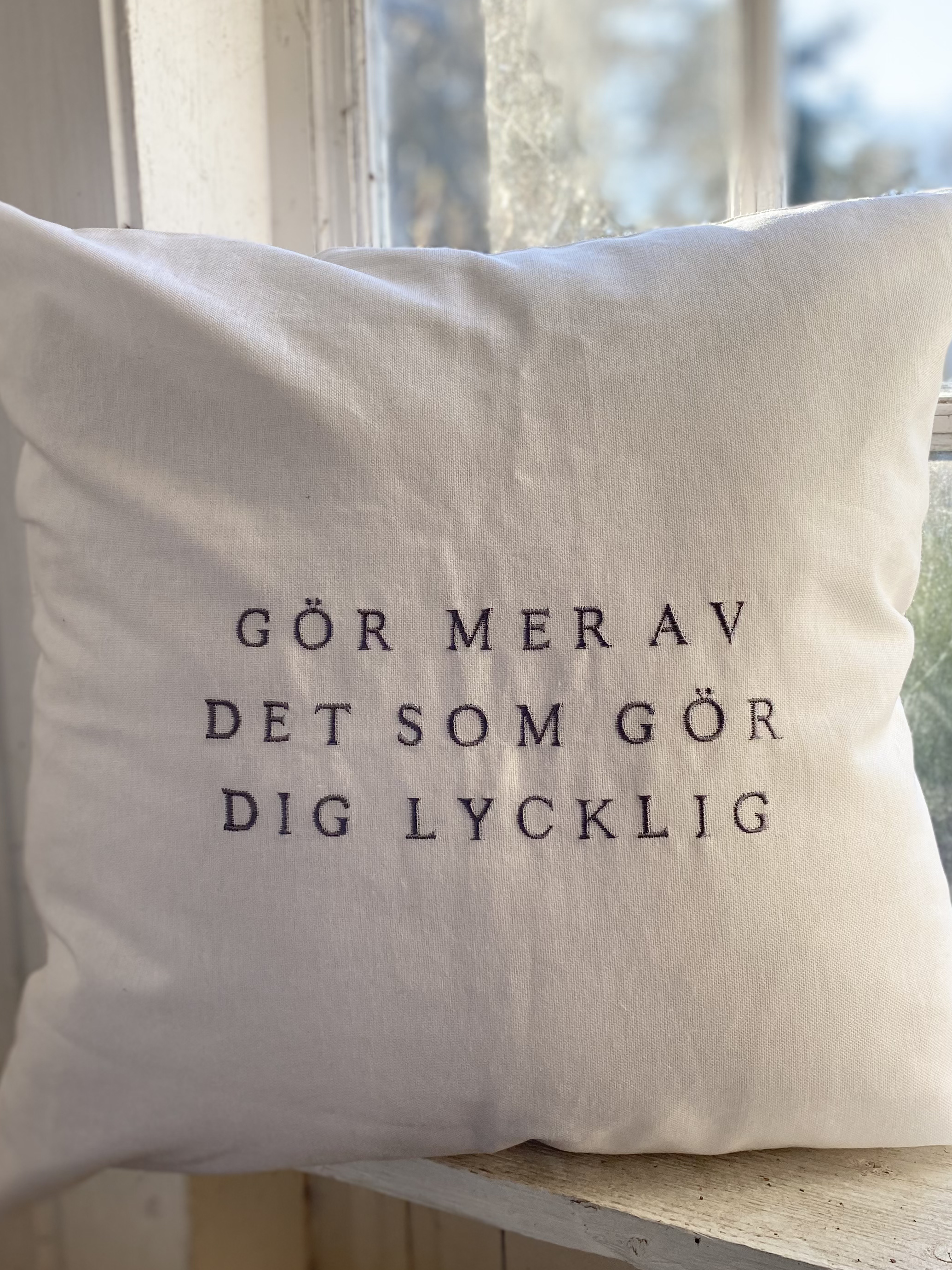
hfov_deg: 37.7
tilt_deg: -8.8
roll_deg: +2.0
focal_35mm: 38
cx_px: 472
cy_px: 640
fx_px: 1394
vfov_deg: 49.0
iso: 32
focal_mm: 4.25
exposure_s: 1/324
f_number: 1.8
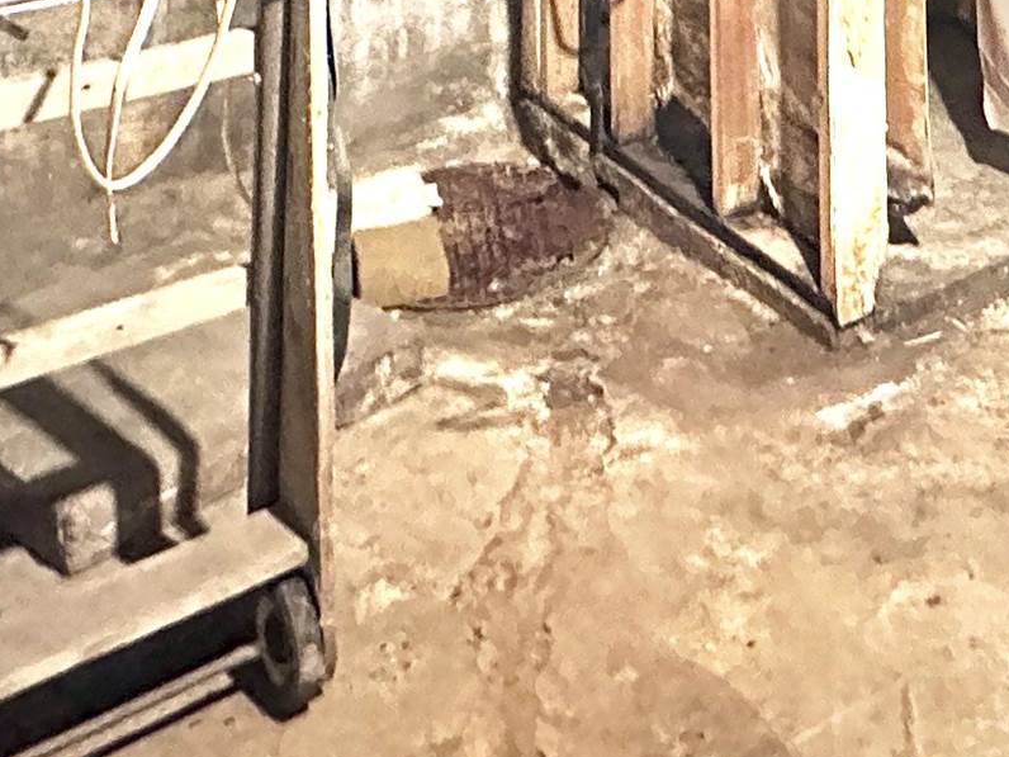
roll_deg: +0.3
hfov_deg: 34.6
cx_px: 781
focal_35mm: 54
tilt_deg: -0.3
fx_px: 1574
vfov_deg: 20.9
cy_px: -503
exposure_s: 1/40
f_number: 2.2
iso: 1000
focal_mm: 2.22
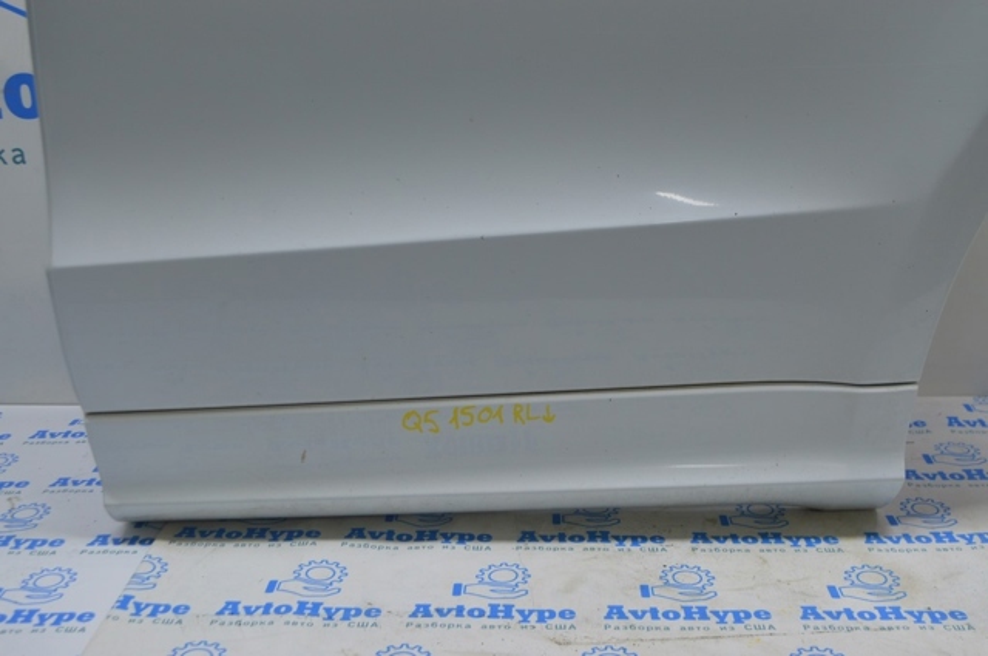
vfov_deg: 29.8
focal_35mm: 45
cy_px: 328
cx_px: 494
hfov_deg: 43.7
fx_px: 1233
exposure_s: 1/30
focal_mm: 30
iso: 400
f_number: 5.6
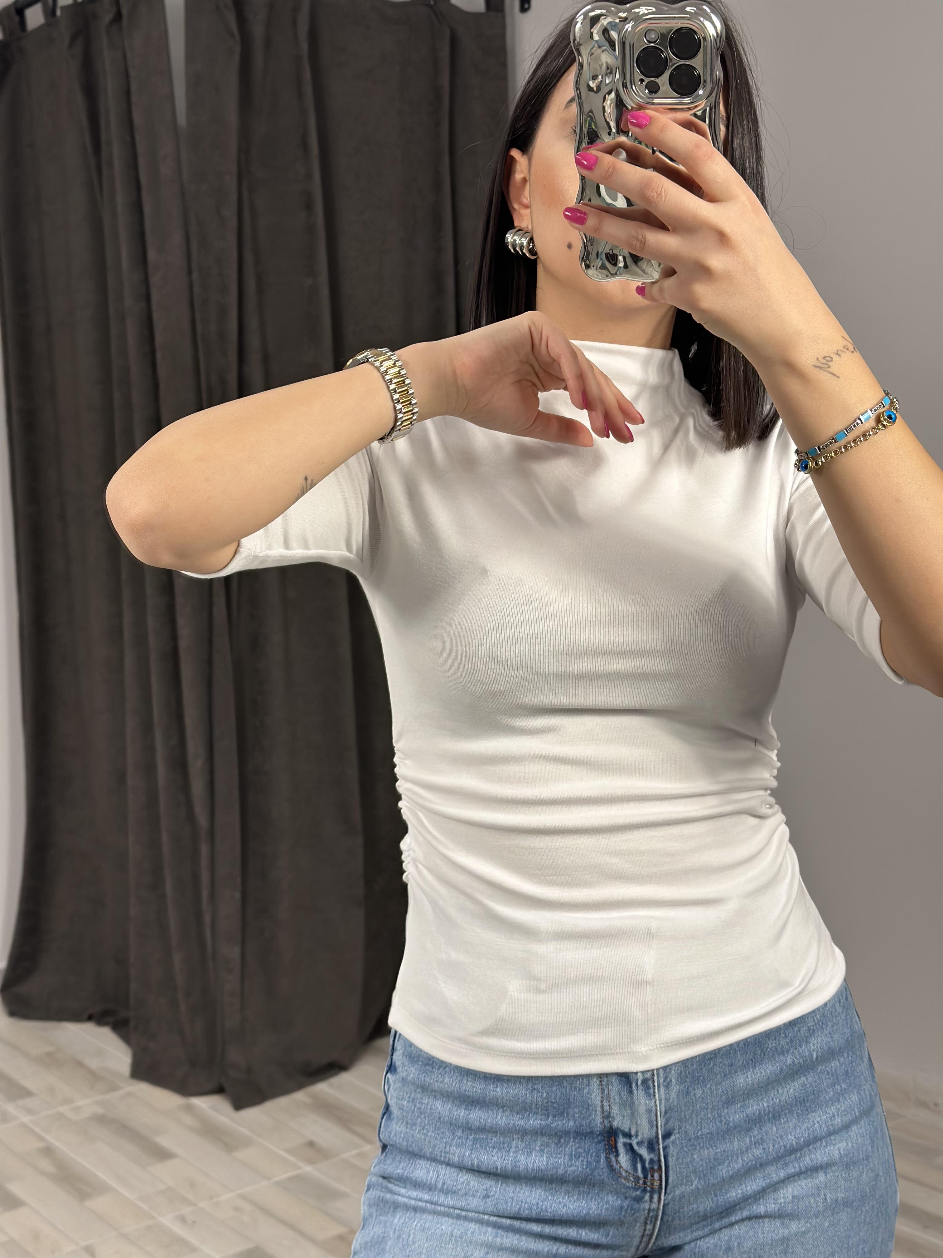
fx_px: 1743
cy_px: 629
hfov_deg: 30.3
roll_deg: +4.2
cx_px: 472
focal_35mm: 48
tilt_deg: -28.9
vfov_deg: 39.7
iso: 80
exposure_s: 1/100
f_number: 1.78
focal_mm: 6.86
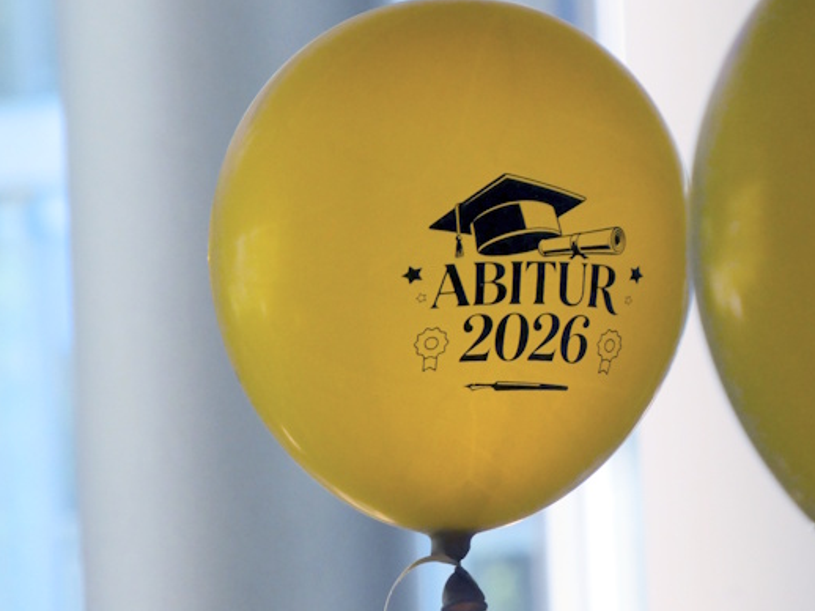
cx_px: 426
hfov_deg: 2.7
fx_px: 17509
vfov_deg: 2.0
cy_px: 298
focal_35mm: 744
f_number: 5.6
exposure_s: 1/100
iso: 320
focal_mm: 115
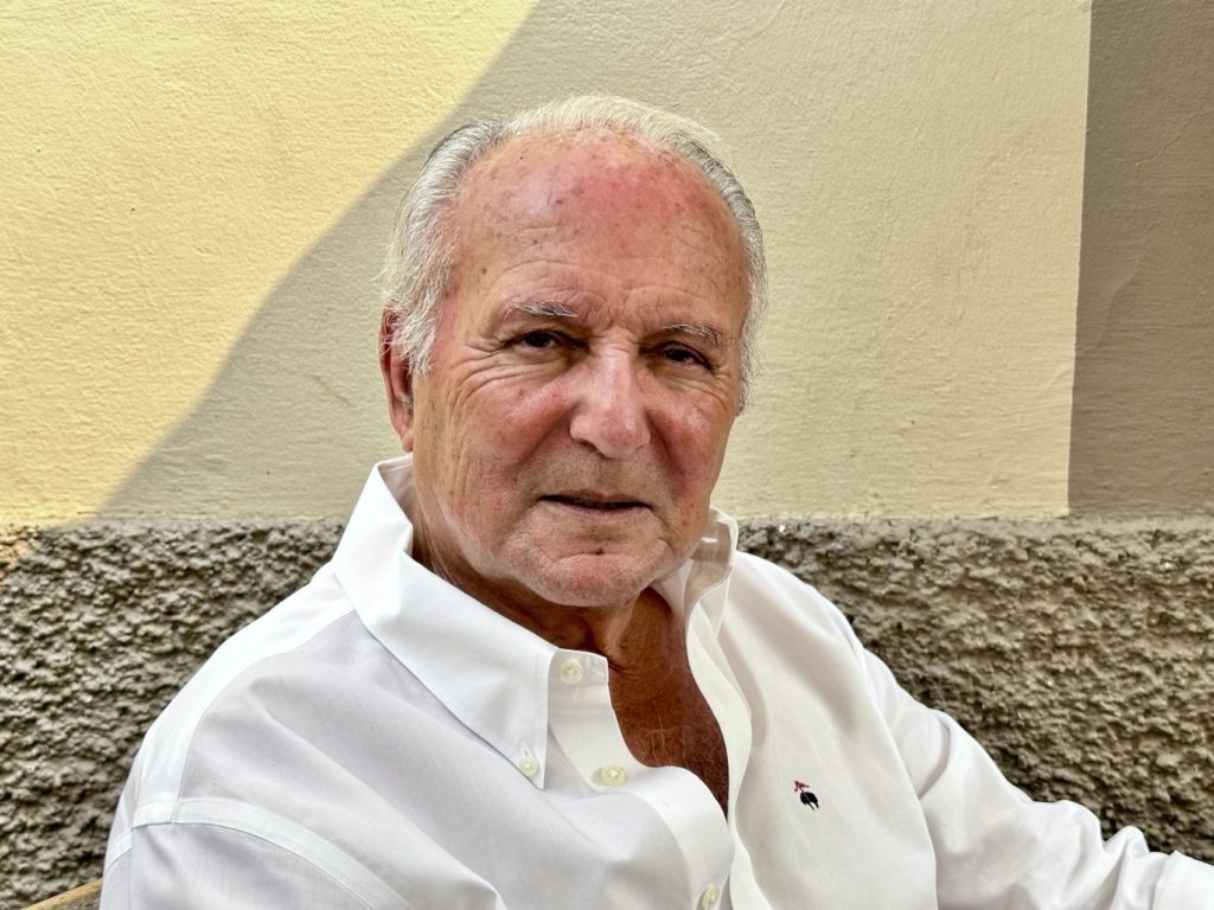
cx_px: 607
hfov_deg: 39.7
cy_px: 455
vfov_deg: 30.3
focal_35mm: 48
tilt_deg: -9.4
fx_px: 1683
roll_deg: +0.4
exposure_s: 1/529
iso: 64
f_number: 1.78
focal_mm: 6.86
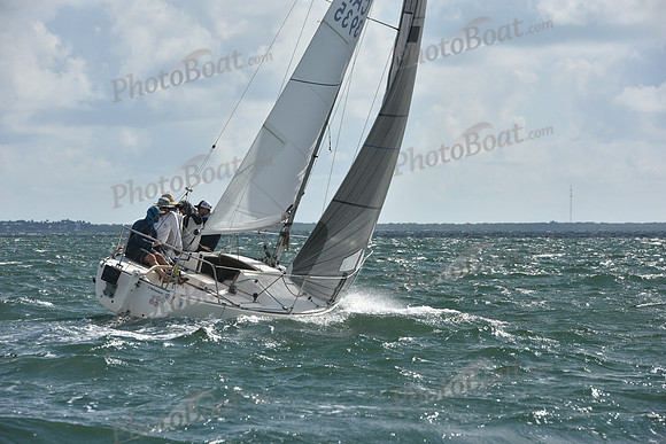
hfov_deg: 10.8
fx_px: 3516
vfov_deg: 7.2
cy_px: 222
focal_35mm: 190
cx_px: 333
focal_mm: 190
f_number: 11
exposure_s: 1/1000
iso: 250
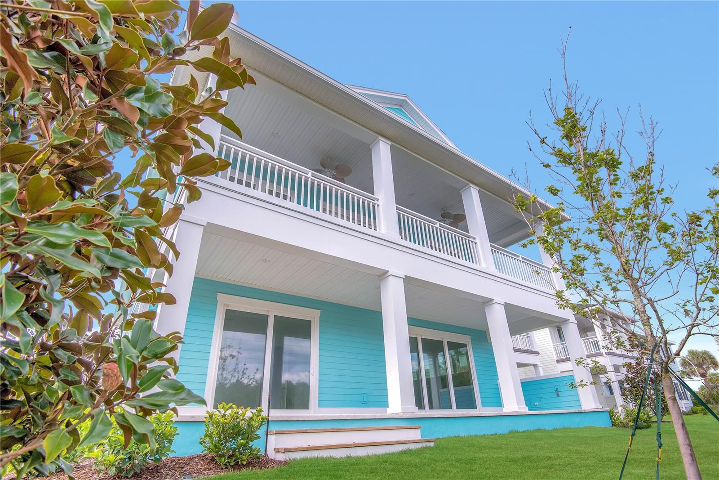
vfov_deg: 73.8
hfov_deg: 96.7
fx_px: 320
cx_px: 360
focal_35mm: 16
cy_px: 240
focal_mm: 16
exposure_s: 1/250
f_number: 8
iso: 200
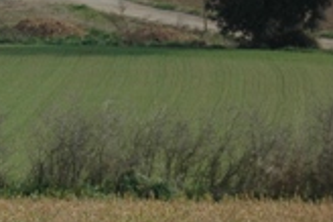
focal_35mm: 585
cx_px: -406
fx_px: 5408
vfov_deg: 2.3
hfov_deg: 3.5
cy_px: -122
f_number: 9
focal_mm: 85
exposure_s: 1/320
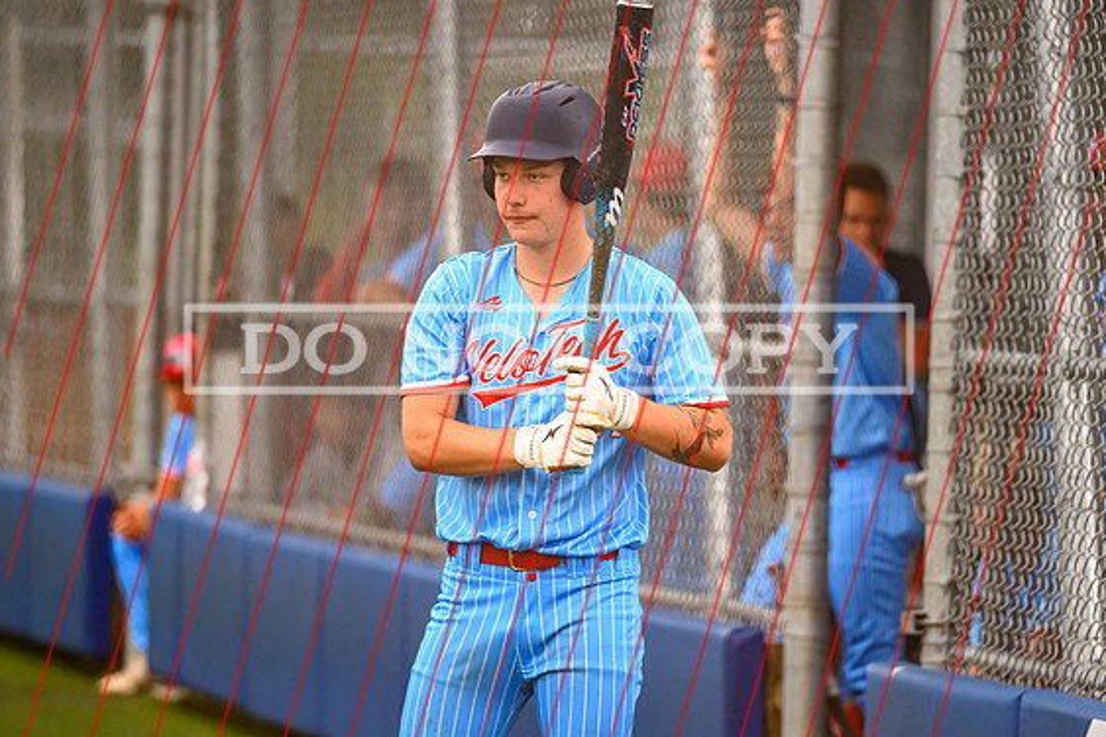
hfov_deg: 8.2
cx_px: 553
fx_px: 7739
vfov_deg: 5.4
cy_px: 391
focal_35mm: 252
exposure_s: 1/3200
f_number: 2.8
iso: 1600
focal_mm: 200
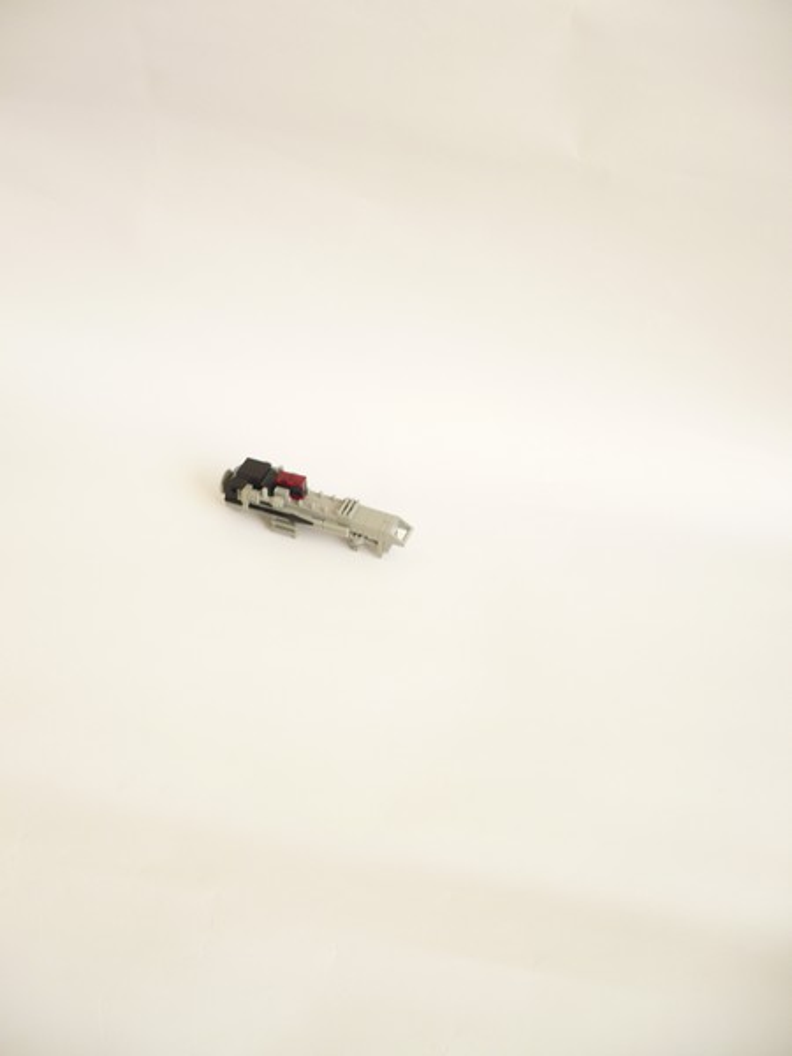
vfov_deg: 52.6
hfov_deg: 40.7
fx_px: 1068
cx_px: 396
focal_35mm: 35
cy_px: 528
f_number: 2.8
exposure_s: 1/30
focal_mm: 5.8
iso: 100
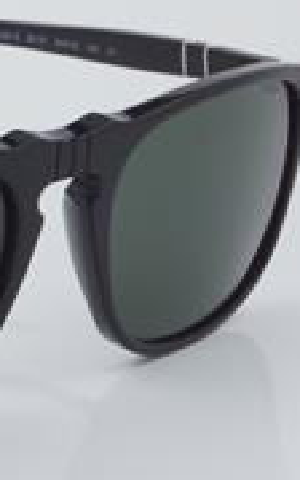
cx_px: -196
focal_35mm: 188
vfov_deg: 11.1
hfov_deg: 6.8
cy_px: 244
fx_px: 2459
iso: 100
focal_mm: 55
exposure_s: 1/4
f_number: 32
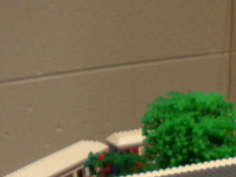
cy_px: 312
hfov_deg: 12.9
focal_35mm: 141
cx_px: 397
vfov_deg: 10.0
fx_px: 961
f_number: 3.1
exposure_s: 1/42.8
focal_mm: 6.3
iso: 400
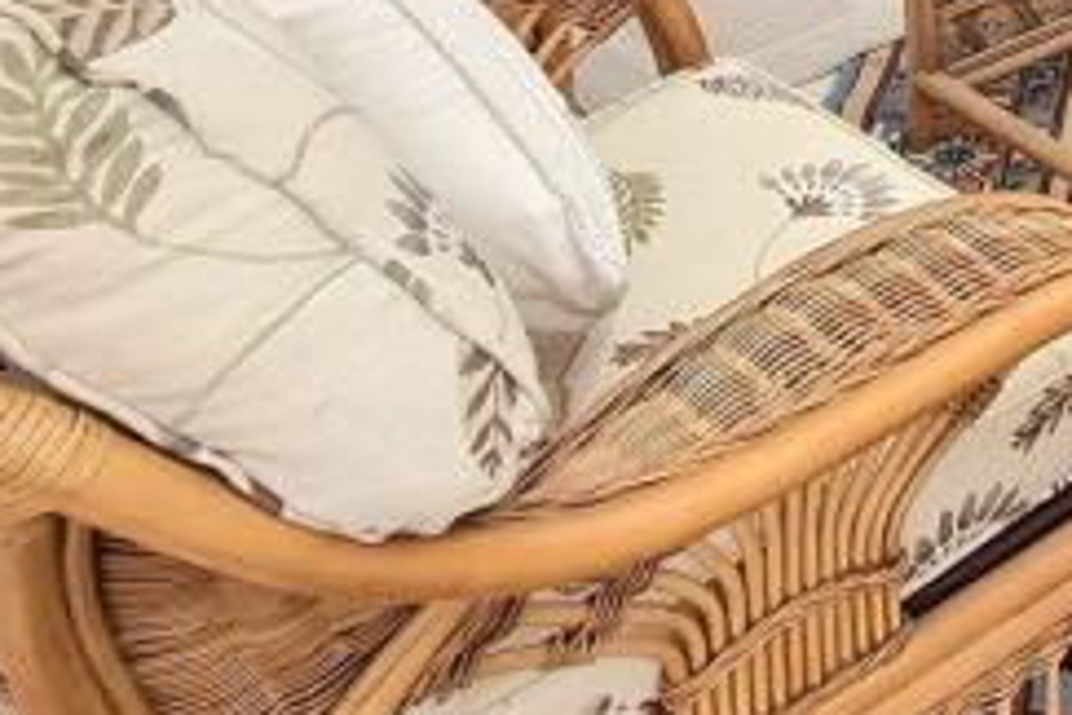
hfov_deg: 29.8
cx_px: 1301
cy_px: -547
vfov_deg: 18.8
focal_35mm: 57
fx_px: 1697
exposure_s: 1/185
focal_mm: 2.2
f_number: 2.2
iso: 50
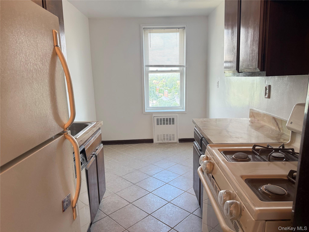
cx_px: 154
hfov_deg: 71.6
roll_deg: +1.1
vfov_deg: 56.8
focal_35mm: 24
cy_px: 116
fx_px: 214
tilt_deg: -10.1
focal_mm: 6.76
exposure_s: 1/120
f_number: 1.78
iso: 200
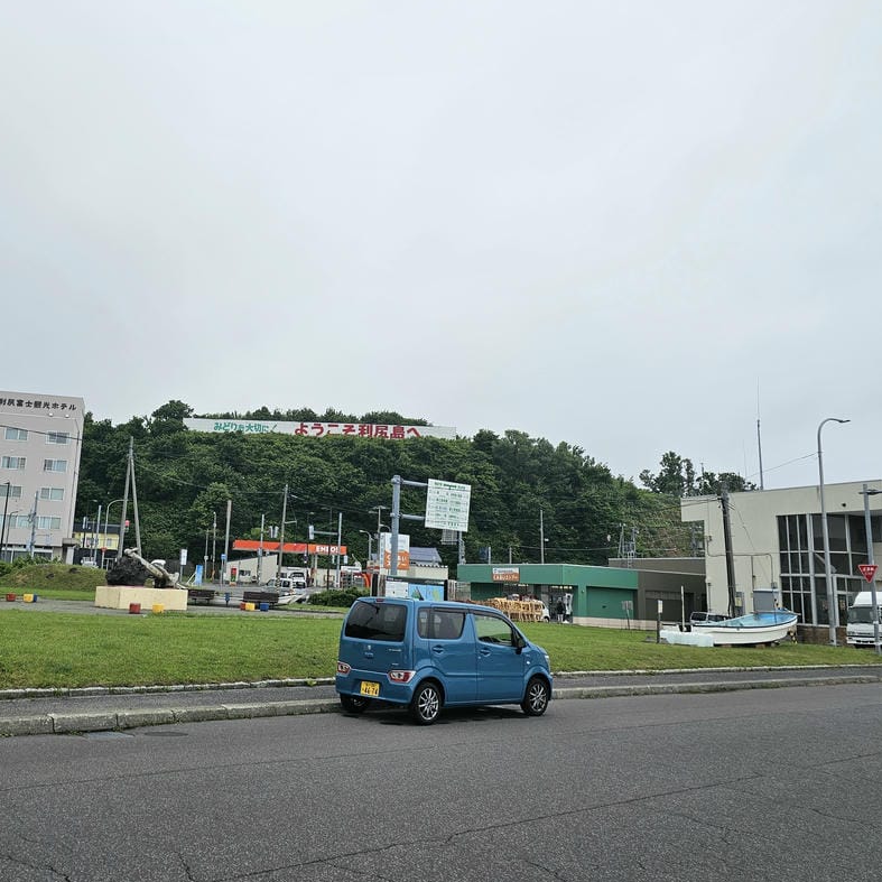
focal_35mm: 31
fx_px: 894
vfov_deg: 52.5
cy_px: 424
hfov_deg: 51.6
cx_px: 296
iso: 10
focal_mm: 6.3
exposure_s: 1/950
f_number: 1.7
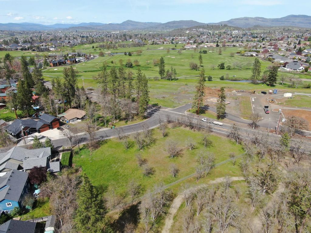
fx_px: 216
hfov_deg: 71.6
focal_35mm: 24
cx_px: 156
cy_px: 116
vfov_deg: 56.8
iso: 100
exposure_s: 1/1000
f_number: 2.8
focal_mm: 4.39
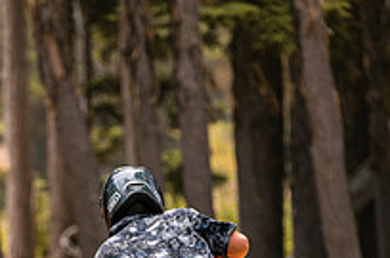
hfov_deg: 5.2
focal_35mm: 399
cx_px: 107
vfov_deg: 3.4
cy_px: 350
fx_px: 4312
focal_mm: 140
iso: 320
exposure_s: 1/1600
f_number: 2.8
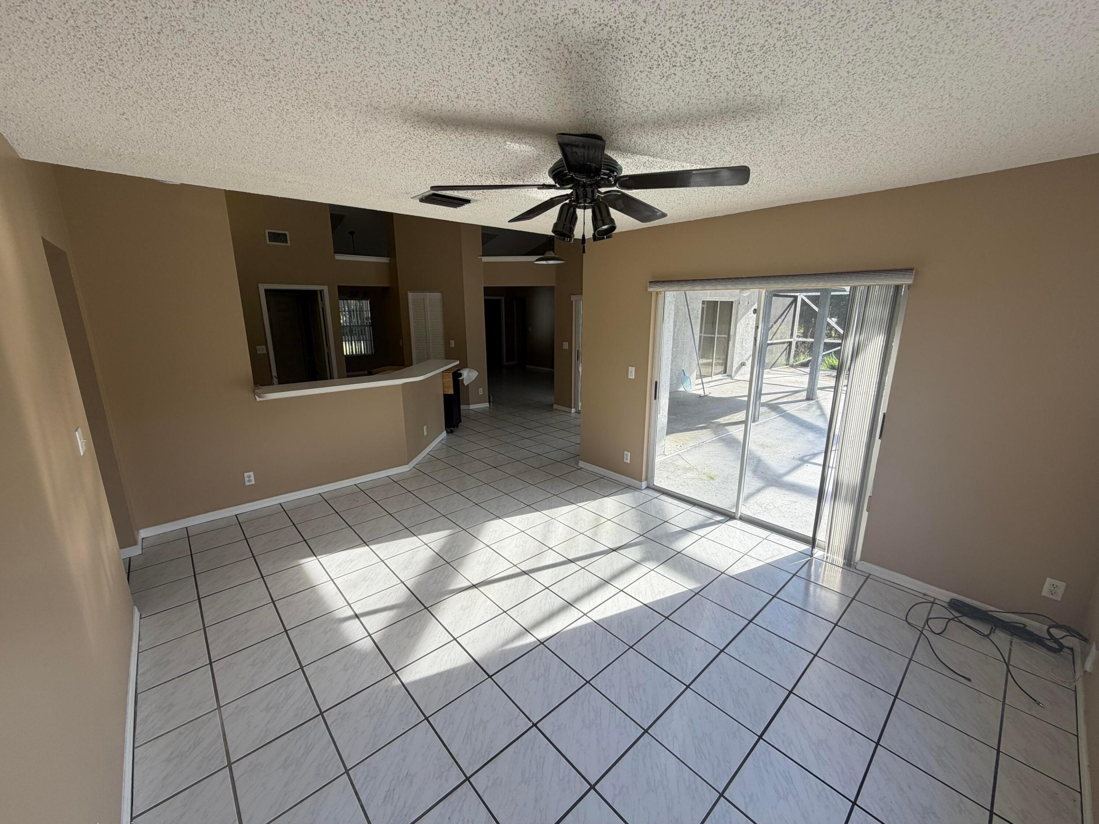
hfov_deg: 102.1
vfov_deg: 85.7
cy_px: 412
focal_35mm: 14
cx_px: 550
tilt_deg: -12.4
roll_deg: -0.1
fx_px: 444
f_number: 2.2
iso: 40
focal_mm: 2.22
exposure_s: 1/136
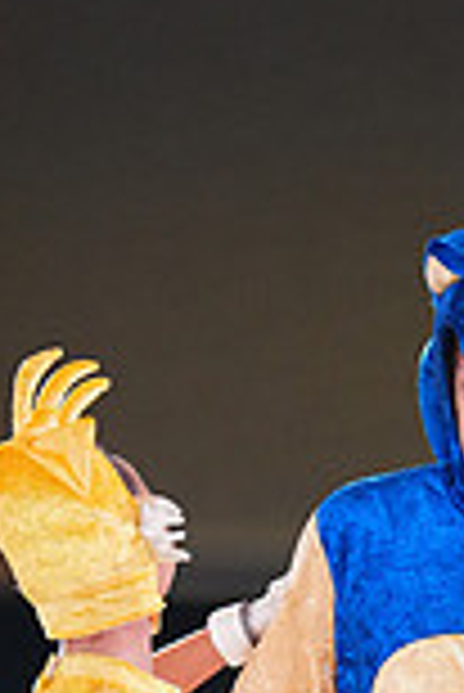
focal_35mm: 752
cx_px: 493
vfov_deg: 2.7
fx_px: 14505
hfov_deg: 1.8
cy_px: 1004
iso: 2500
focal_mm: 200
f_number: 2.8
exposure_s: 1/500
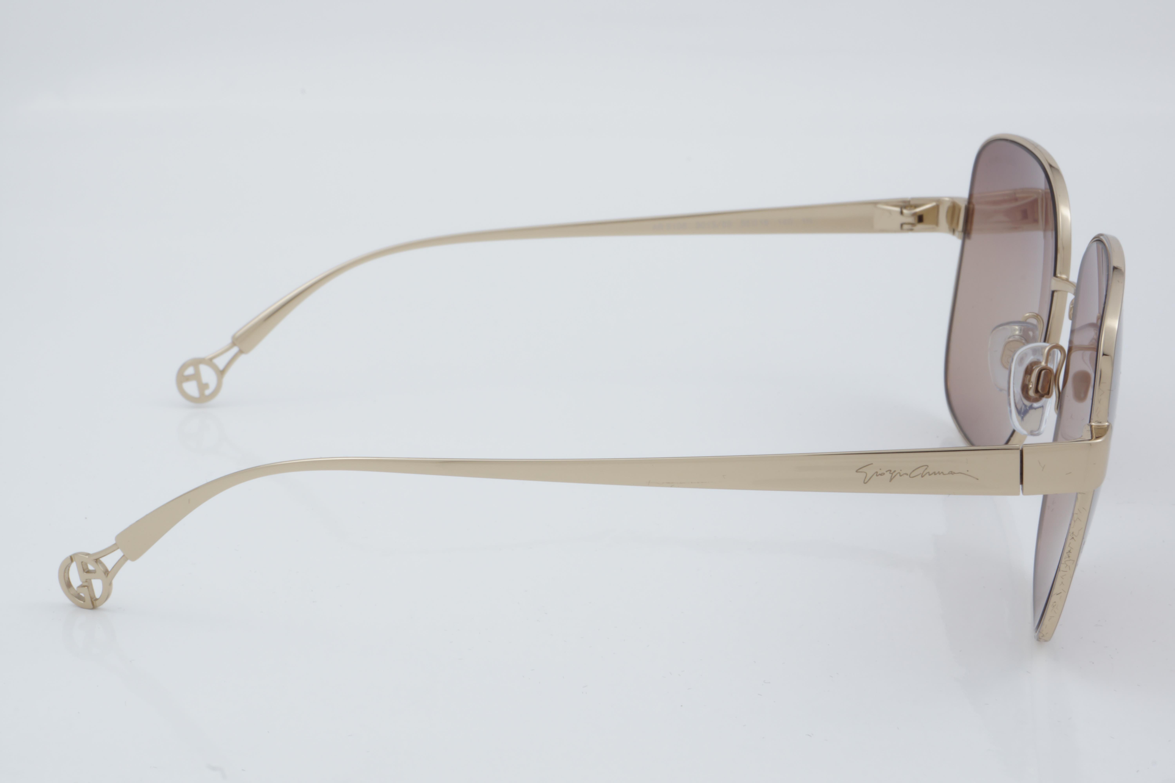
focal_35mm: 75
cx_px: 588
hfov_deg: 27.0
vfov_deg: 18.2
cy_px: 392
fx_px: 2448
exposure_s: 1/4
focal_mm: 50
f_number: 32
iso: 100
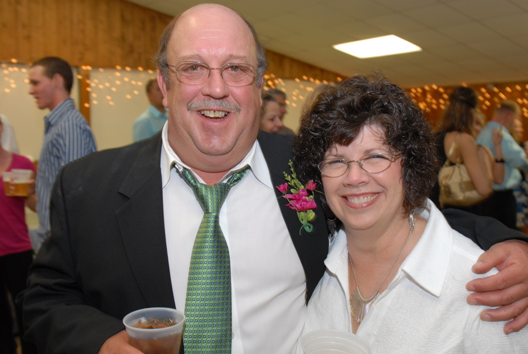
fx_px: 529
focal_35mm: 36
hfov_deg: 53.1
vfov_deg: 37.0
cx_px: 264
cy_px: 177
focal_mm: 24
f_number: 4
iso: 250
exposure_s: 1/30
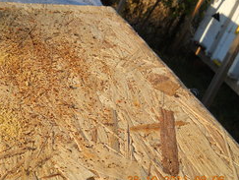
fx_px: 408
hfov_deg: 32.2
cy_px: 76
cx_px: 68
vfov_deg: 24.9
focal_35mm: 59
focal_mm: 6.72
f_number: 5.5
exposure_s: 1/200
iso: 80
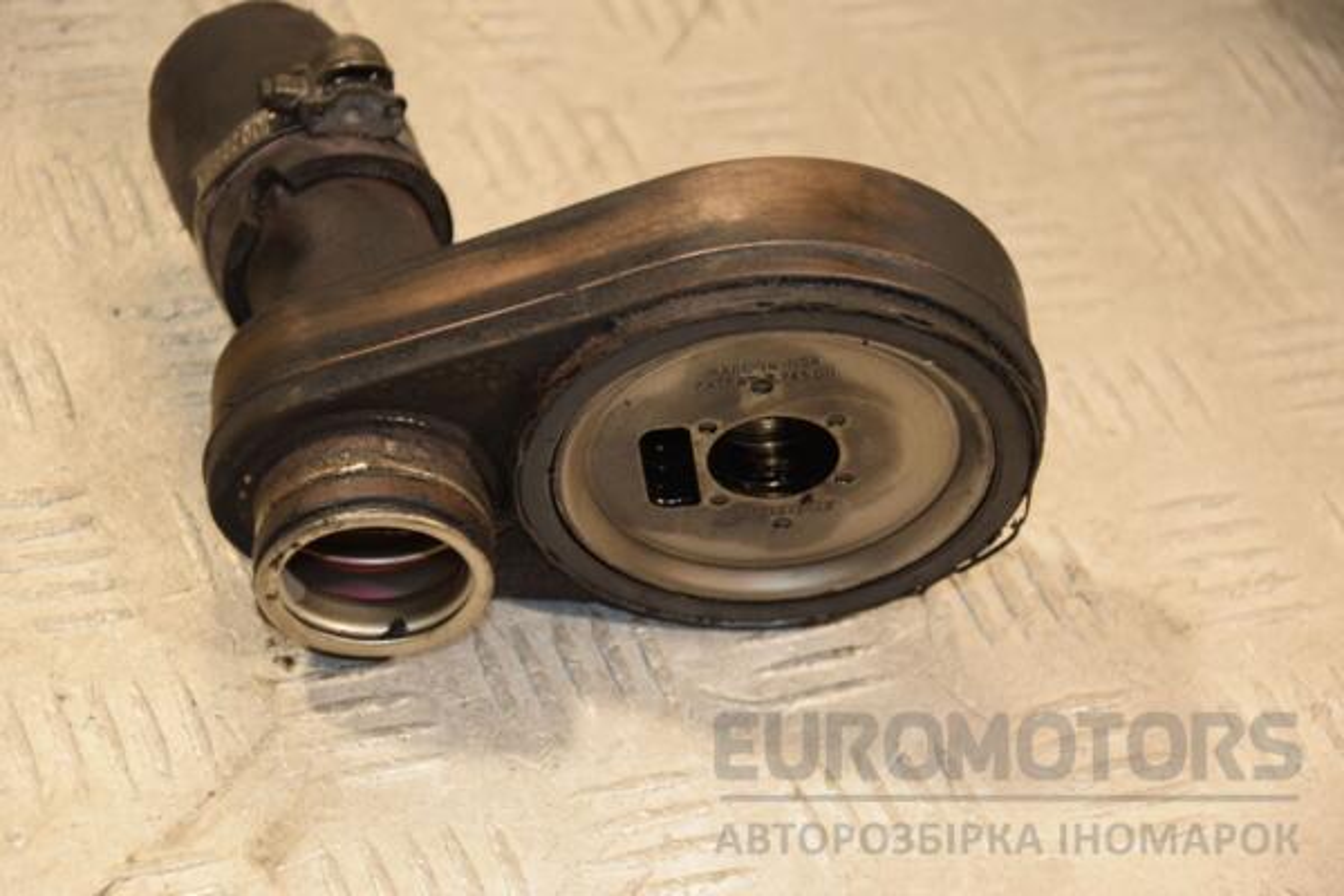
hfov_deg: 15.2
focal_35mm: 135
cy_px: 448
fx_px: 5040
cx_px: 672
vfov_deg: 10.2
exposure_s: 1/160
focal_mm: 90
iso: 800
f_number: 5.6
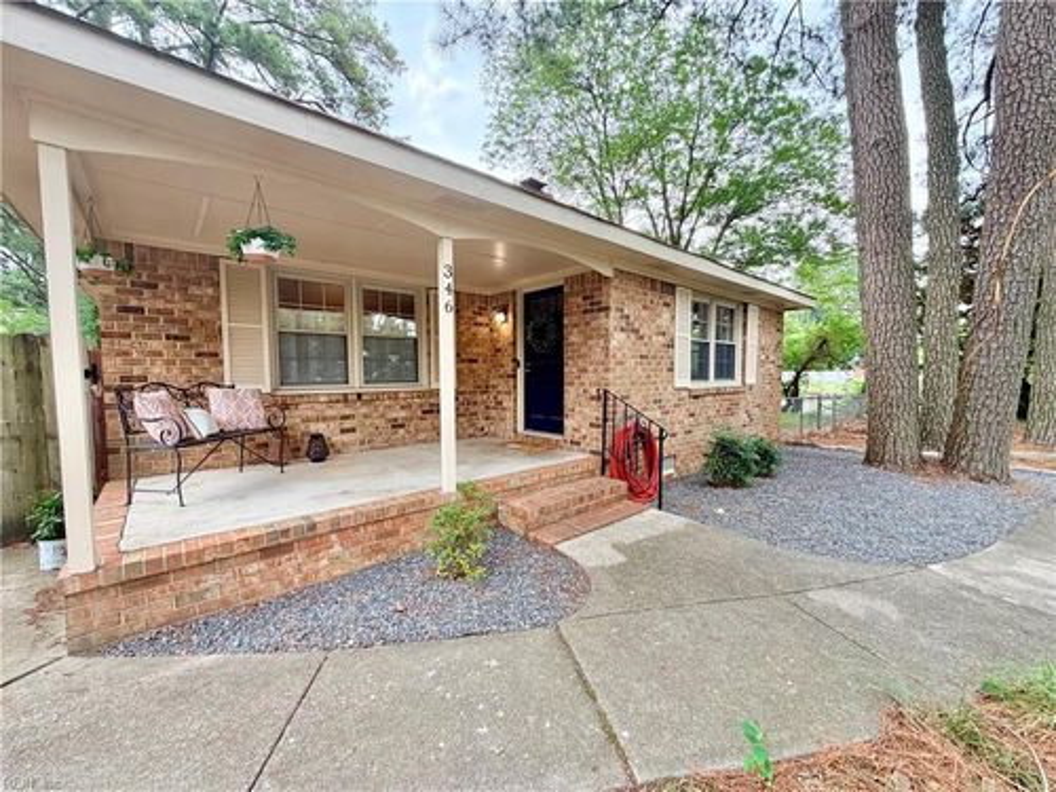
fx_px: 427
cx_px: 528
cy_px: 396
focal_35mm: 14
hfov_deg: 102.1
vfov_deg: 85.7
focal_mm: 2.22
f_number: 2.2
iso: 80
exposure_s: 1/121
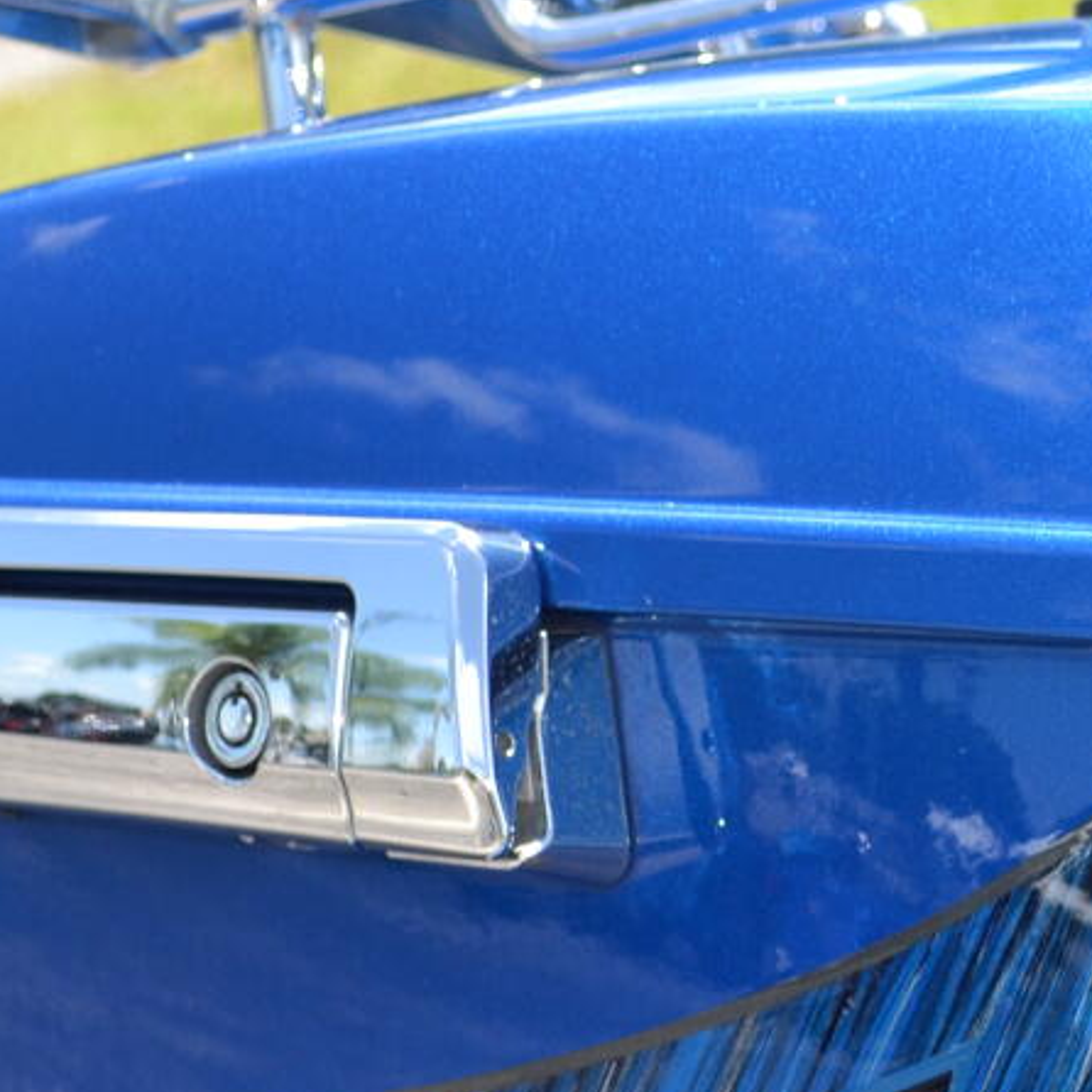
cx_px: 1462
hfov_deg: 8.0
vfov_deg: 8.1
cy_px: 841
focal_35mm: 217
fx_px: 7745
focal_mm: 38
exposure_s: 1/200
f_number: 5.6
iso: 100
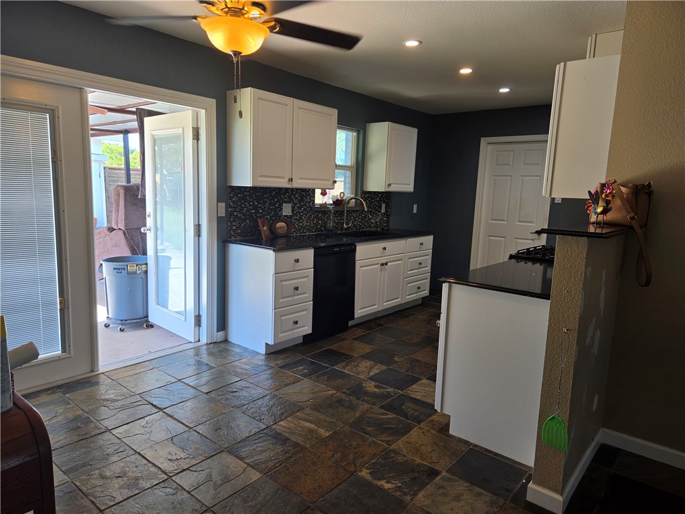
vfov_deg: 58.9
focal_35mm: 23
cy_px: 257
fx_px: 455
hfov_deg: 73.9
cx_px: 342
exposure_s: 1/120
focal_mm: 5.4
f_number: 1.8
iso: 40
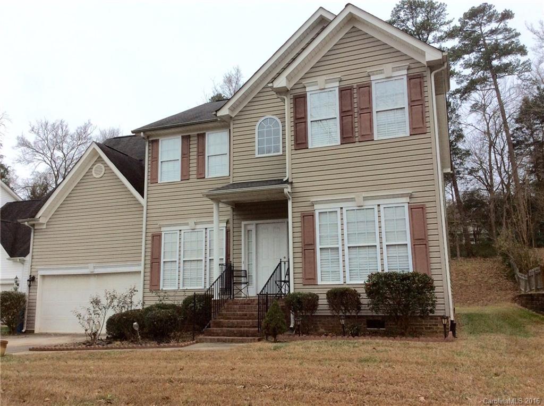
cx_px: 272
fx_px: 502
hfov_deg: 56.9
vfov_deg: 44.0
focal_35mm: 32
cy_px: 203
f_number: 2.4
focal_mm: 3.3
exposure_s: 1/122
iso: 32
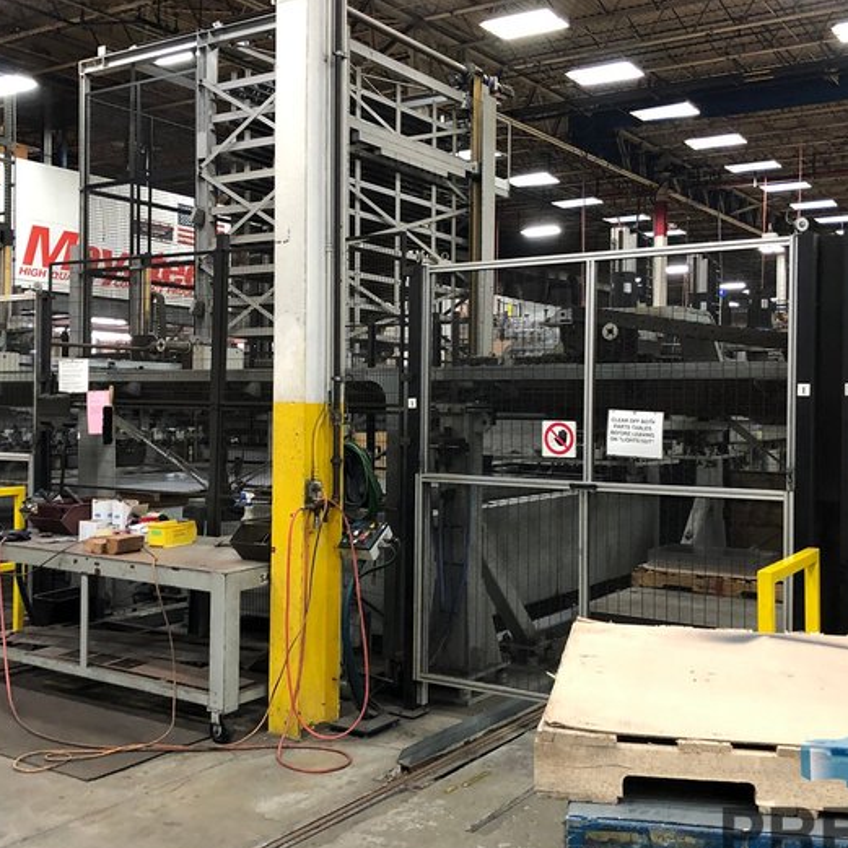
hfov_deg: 43.8
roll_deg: -0.9
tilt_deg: -1.8
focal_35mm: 38
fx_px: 1053
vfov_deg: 43.9
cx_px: 449
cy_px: 423
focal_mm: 3.99
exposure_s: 1/15
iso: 80
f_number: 1.8
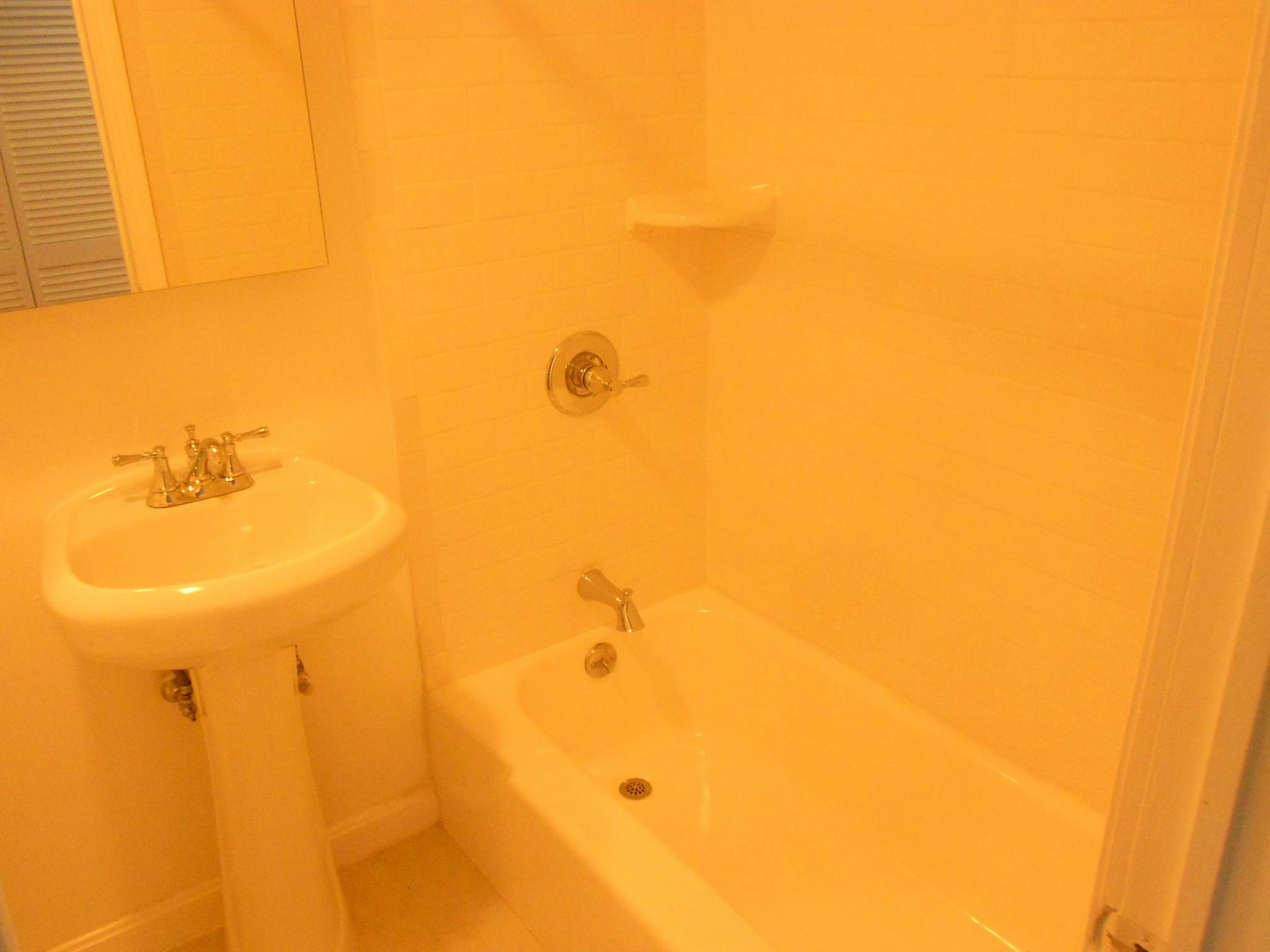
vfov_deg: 48.2
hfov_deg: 61.7
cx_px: 635
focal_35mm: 29
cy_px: 476
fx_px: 1064
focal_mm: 5.1
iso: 400
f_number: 3.4
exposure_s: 1/25
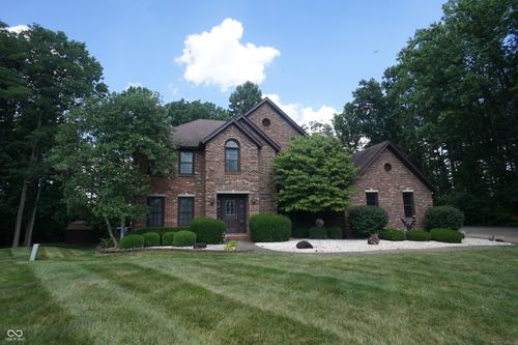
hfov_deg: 73.8
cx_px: 259
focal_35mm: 24
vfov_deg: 53.1
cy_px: 172
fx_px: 345
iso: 200
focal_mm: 16
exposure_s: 1/125
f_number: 9
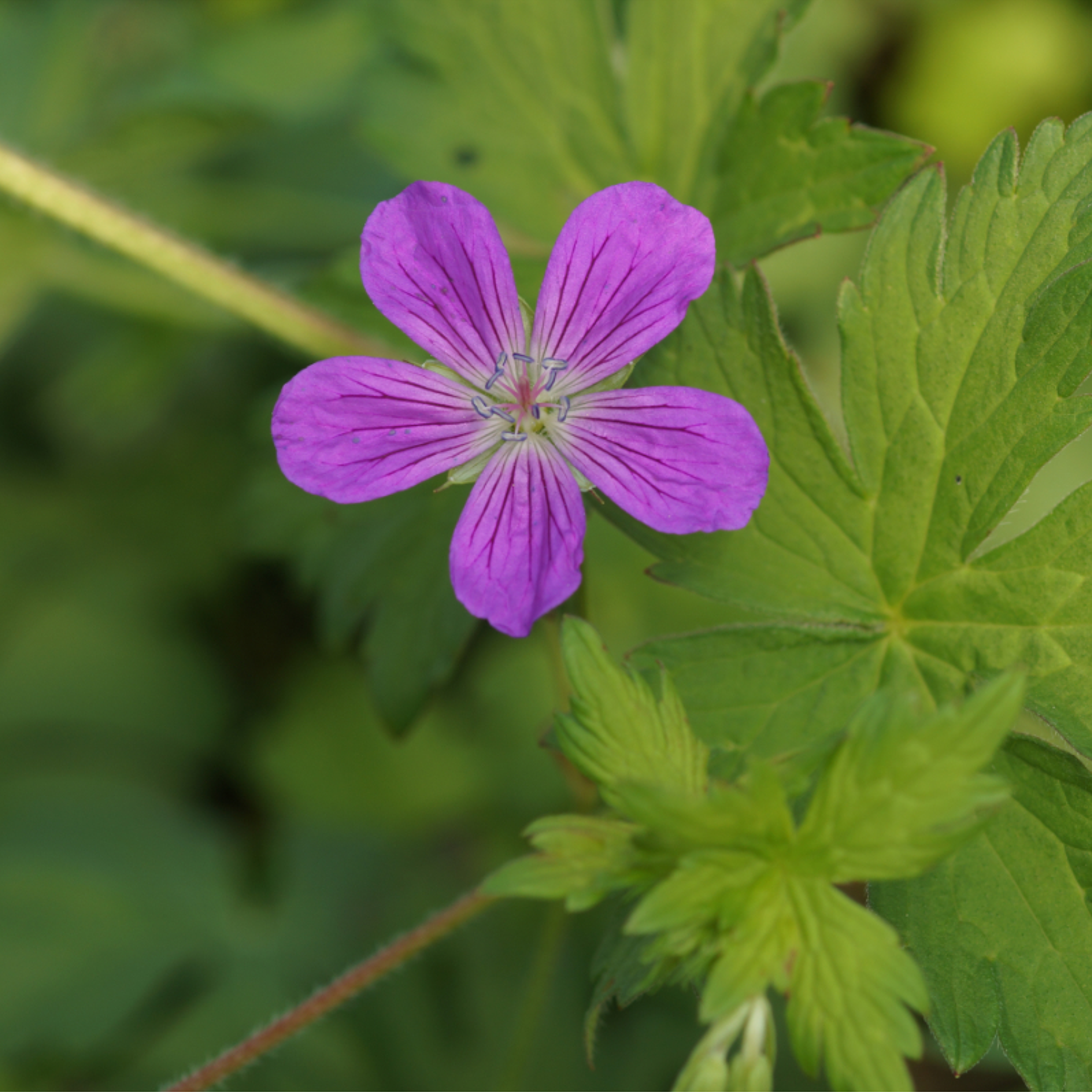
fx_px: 6853
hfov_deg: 9.1
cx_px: 806
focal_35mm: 192
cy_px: 545
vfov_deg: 9.1
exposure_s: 1/160
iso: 100
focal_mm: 100
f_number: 4.5
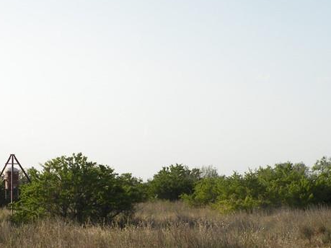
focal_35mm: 125
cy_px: 244
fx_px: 1195
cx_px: 143
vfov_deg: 11.7
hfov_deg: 15.8
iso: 64
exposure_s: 1/243
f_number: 5.6
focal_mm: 9.8
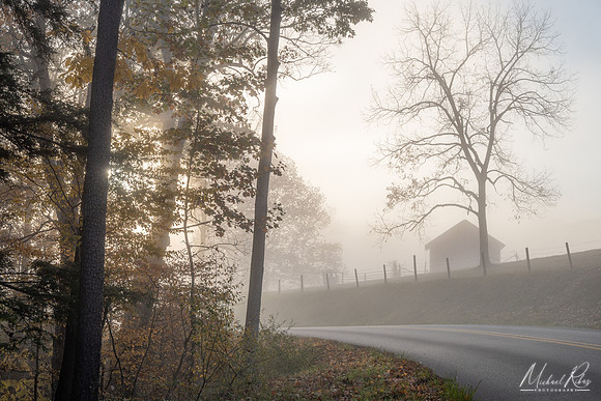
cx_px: 303
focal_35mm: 59
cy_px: 199
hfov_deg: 33.9
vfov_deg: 23.0
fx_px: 986
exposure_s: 1/160
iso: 100
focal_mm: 39
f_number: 10
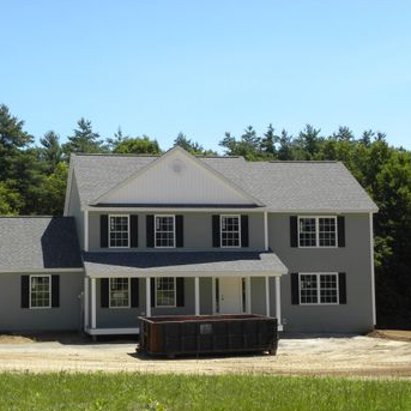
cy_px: 222
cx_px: 140
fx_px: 900
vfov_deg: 25.7
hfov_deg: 25.6
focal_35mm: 67
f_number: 5.6
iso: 64
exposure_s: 1/249
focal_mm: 9.2
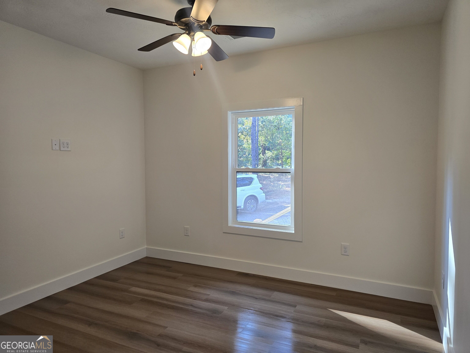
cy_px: 176
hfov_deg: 73.9
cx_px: 235
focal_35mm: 23
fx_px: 312
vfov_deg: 58.9
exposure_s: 1/120
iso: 125
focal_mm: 6.3
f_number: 1.7
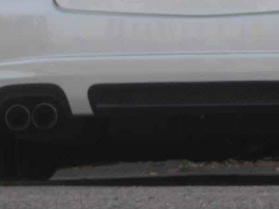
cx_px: 210
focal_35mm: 252
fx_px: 2031
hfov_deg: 7.9
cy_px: -23
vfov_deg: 5.9
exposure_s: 1/30.7
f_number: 5.4
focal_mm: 17.4
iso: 50
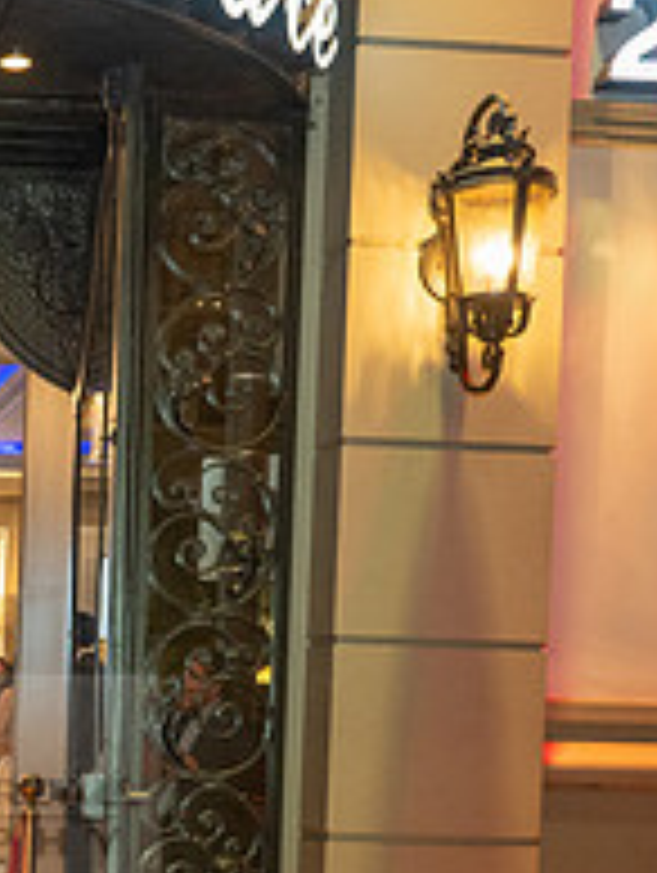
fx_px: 1742
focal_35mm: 69
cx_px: -220
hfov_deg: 19.5
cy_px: 781
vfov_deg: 27.2
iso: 1600
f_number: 4.5
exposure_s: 1/125
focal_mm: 24
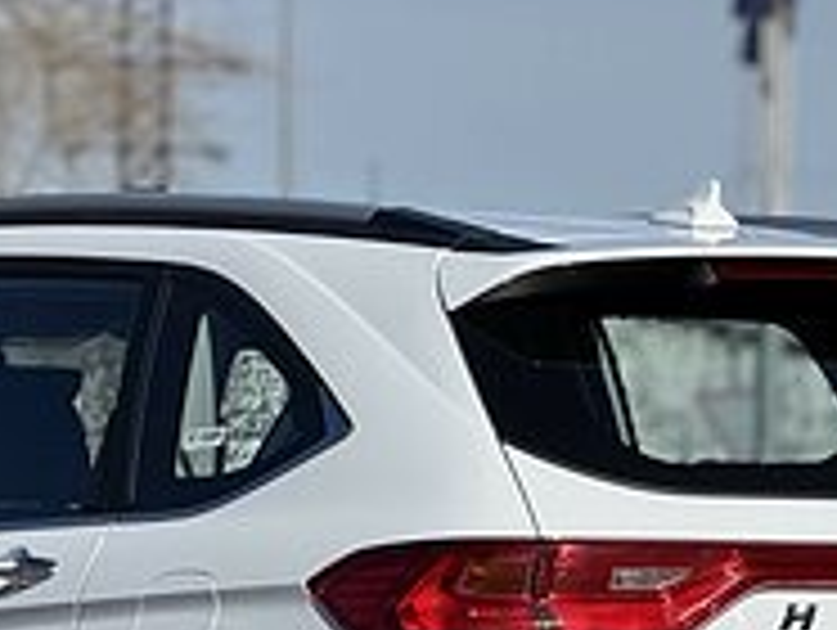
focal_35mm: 353
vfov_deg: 4.2
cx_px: 261
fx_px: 8546
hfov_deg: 5.6
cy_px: 734
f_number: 2.8
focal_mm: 15.66
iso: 64
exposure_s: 1/3344
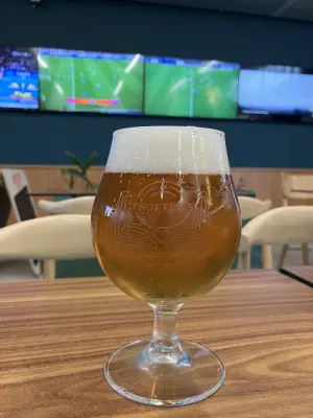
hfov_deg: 49.7
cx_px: 156
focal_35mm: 28
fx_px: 338
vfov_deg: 63.4
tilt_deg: -4.1
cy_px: 209
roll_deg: -0.2
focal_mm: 3.99
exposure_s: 1/50
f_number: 1.8
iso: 160
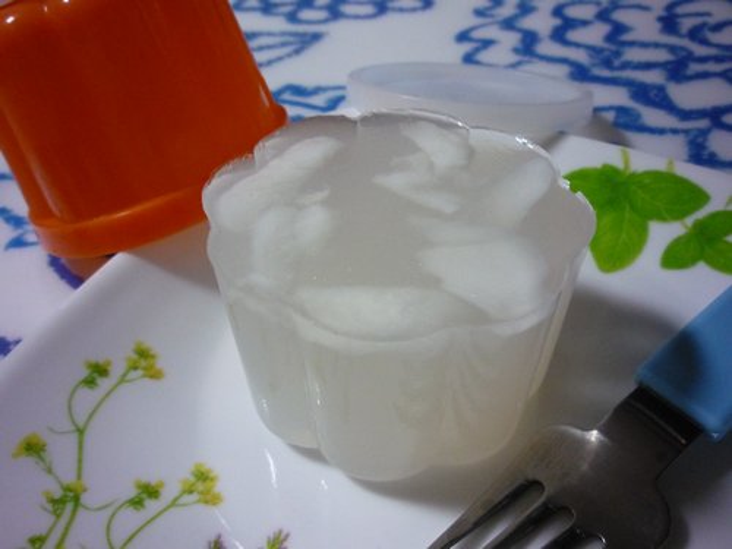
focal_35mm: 32
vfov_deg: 44.2
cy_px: 274
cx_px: 366
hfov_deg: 56.8
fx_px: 677
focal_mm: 5.2
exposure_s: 1/30
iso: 400
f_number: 3.3
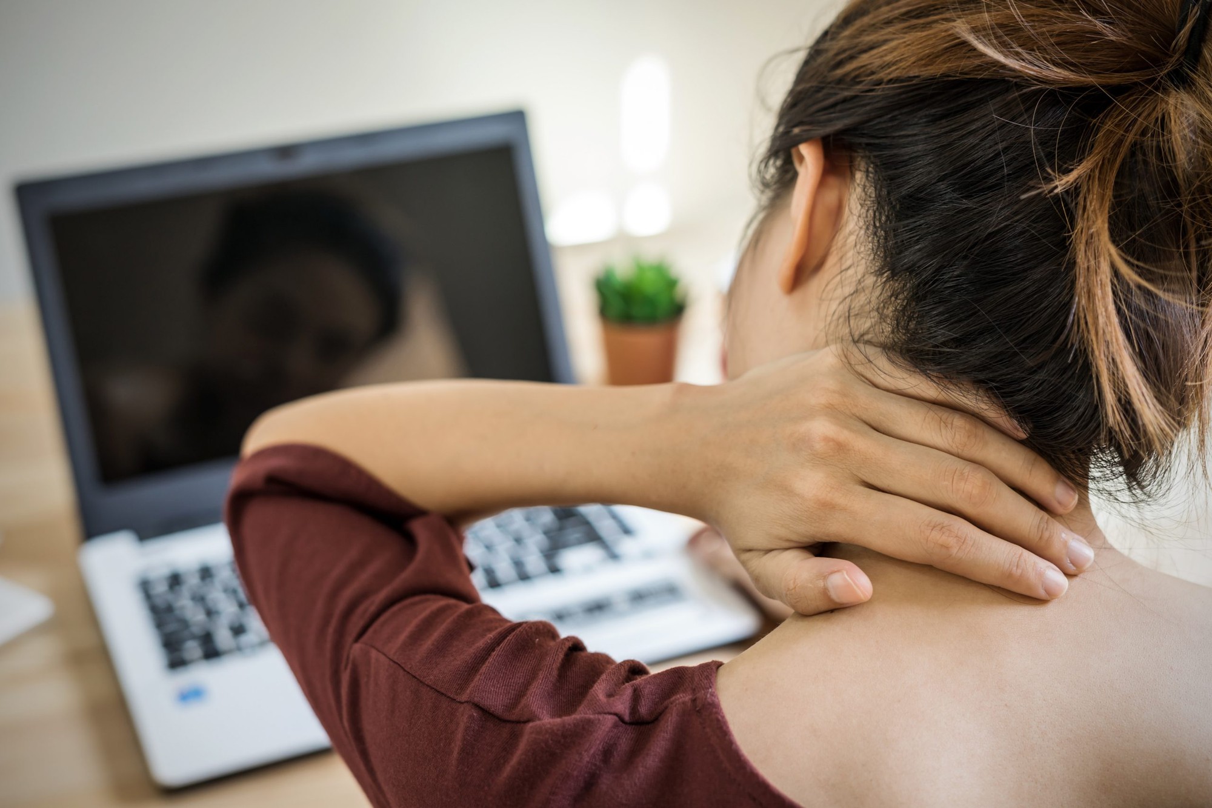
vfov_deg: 27.0
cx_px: 606
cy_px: 404
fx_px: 1683
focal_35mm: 50
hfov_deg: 39.6
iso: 200
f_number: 3.5
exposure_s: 1/30
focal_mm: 50
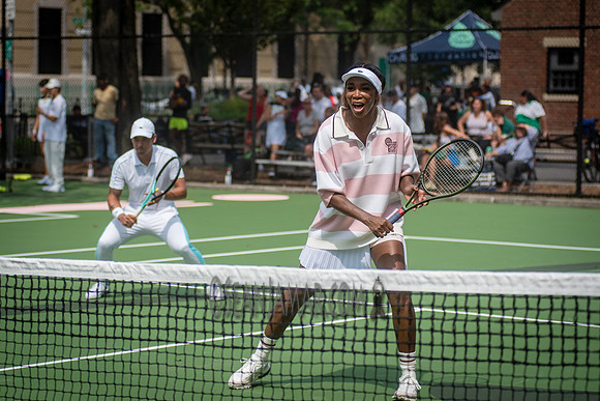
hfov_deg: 18.6
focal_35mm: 110
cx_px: 287
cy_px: 162
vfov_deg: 12.5
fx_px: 1829
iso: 160
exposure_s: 1/2000
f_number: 3.5
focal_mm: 92
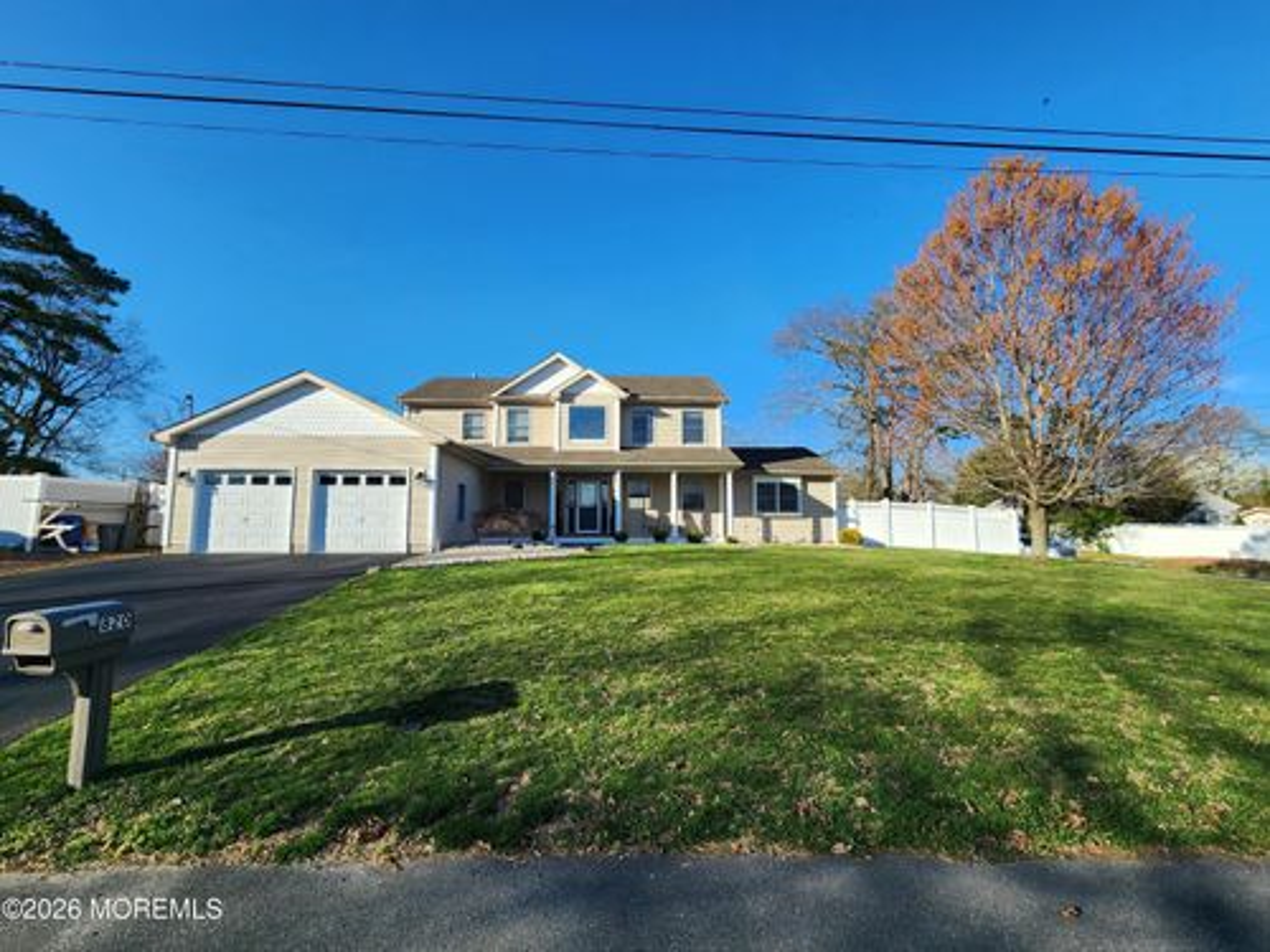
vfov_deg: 89.9
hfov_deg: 106.2
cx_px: 635
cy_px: 476
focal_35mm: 13
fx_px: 477
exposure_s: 1/1336
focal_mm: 2.2
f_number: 2.2
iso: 50
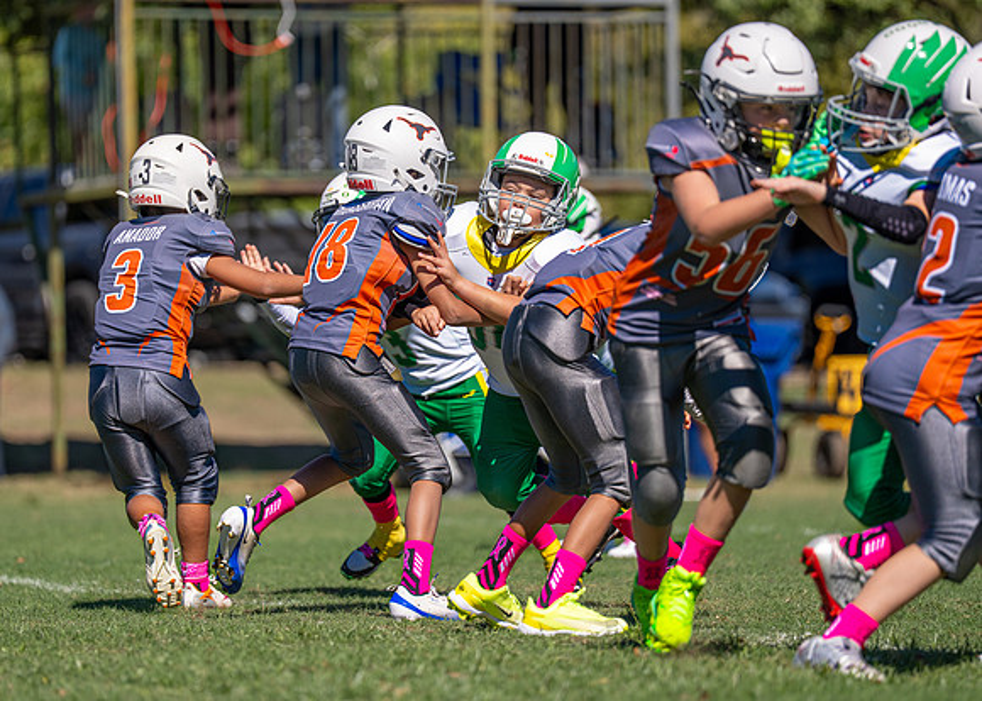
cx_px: 381
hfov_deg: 7.9
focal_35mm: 256
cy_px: 341
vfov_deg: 5.6
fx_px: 7125
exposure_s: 1/4000
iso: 160
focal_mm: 200
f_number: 2.8
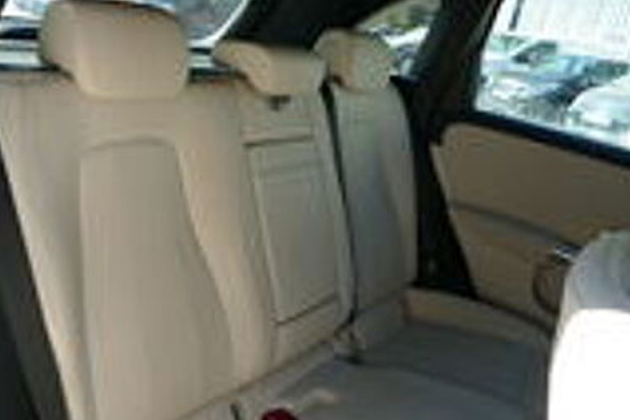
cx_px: 255
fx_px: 595
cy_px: 224
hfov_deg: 55.4
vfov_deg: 38.9
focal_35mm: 34
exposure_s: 1/320
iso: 125
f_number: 2.9
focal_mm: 9.88
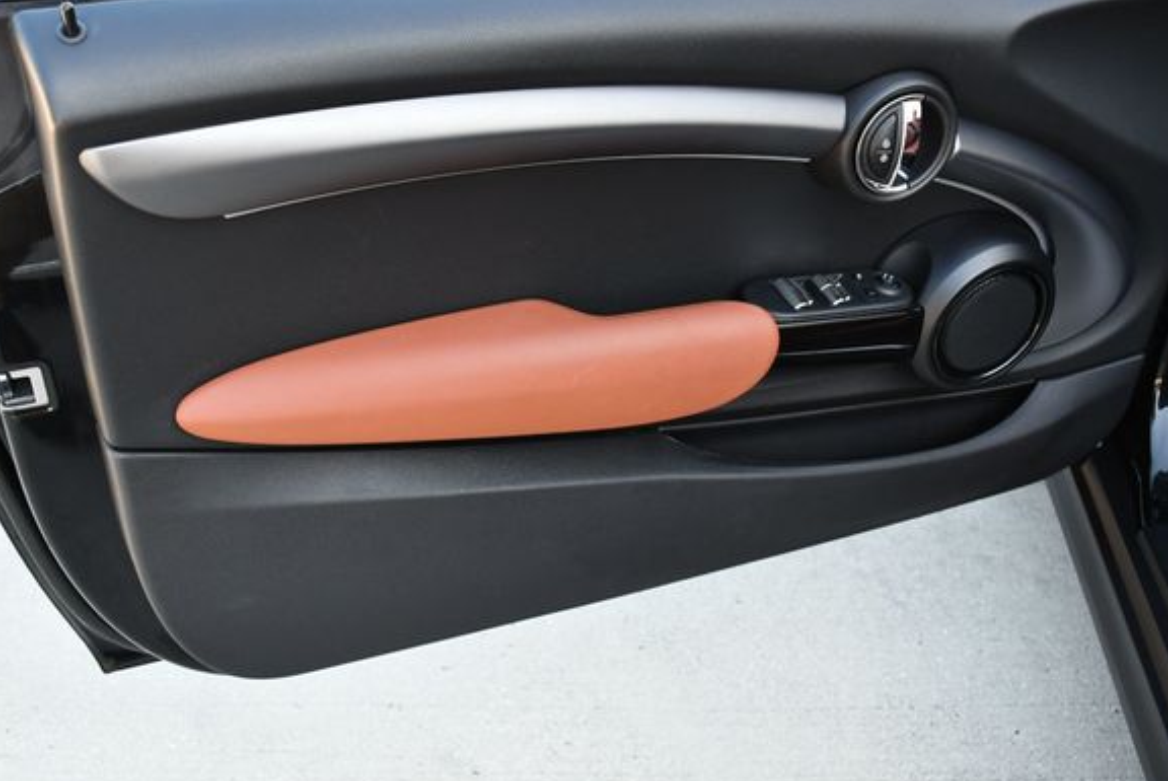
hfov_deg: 48.4
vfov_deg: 33.4
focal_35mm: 40
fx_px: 1299
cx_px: 574
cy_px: 367
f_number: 4
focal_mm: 18
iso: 400
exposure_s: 1/250
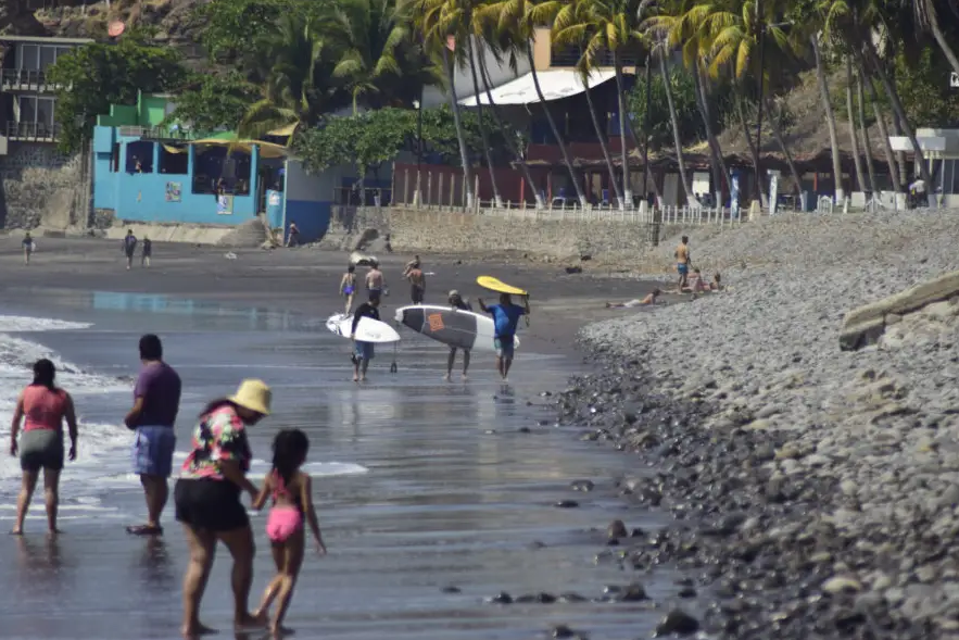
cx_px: 479
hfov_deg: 7.4
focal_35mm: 280
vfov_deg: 4.9
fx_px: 7446
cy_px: 321
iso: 100
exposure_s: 1/2000
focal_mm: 185
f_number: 4.5
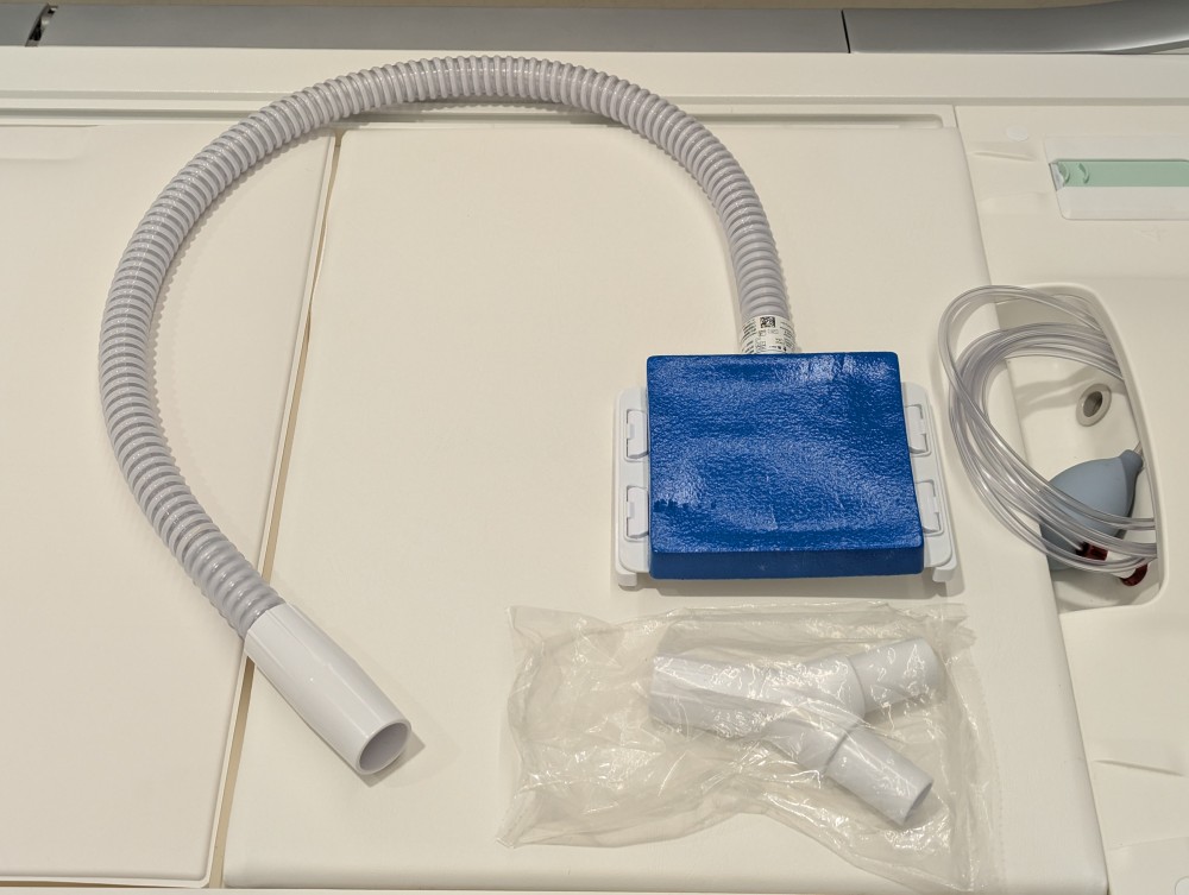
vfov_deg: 30.3
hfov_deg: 39.6
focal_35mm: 48
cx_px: 594
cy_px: 448
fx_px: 1651
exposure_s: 1/55.5
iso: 91
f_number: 1.85
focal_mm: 6.81
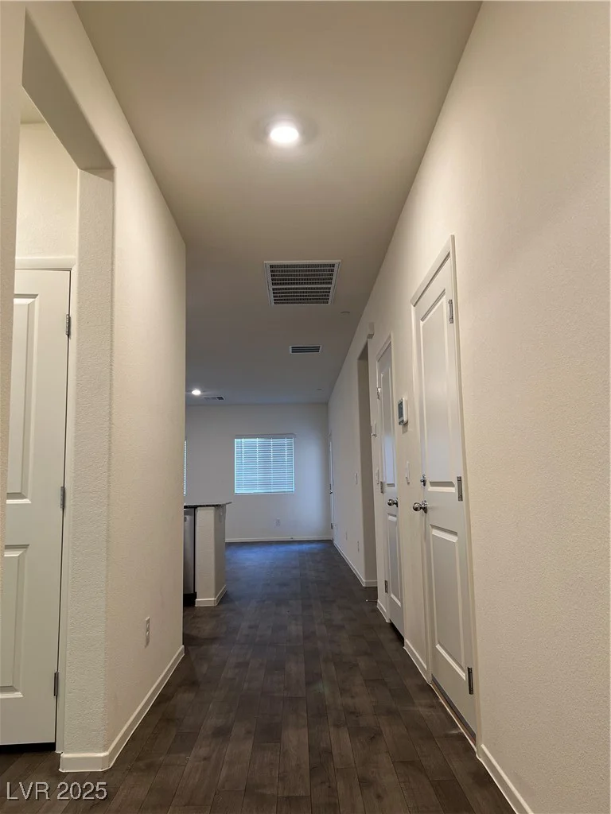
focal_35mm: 26
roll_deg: +1.5
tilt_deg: +7.6
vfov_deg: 67.3
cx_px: 306
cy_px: 407
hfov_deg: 53.1
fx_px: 612
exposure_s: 1/60
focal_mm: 5.7
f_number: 1.5
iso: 80
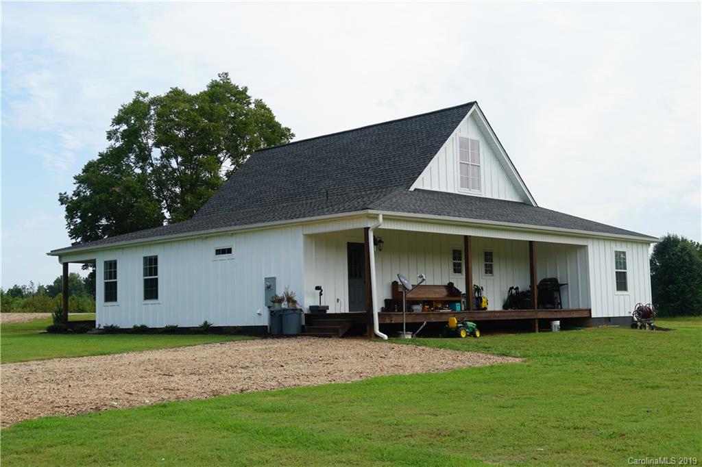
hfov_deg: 41.1
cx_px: 351
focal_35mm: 48
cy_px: 234
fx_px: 936
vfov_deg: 28.1
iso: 100
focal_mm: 32
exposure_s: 1/100
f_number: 10
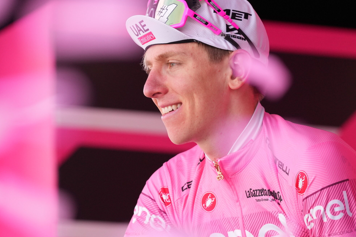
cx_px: 148
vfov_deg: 5.7
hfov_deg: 8.6
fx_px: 2374
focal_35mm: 240
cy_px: 106
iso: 1000
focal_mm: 185
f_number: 3.5
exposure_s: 1/1600
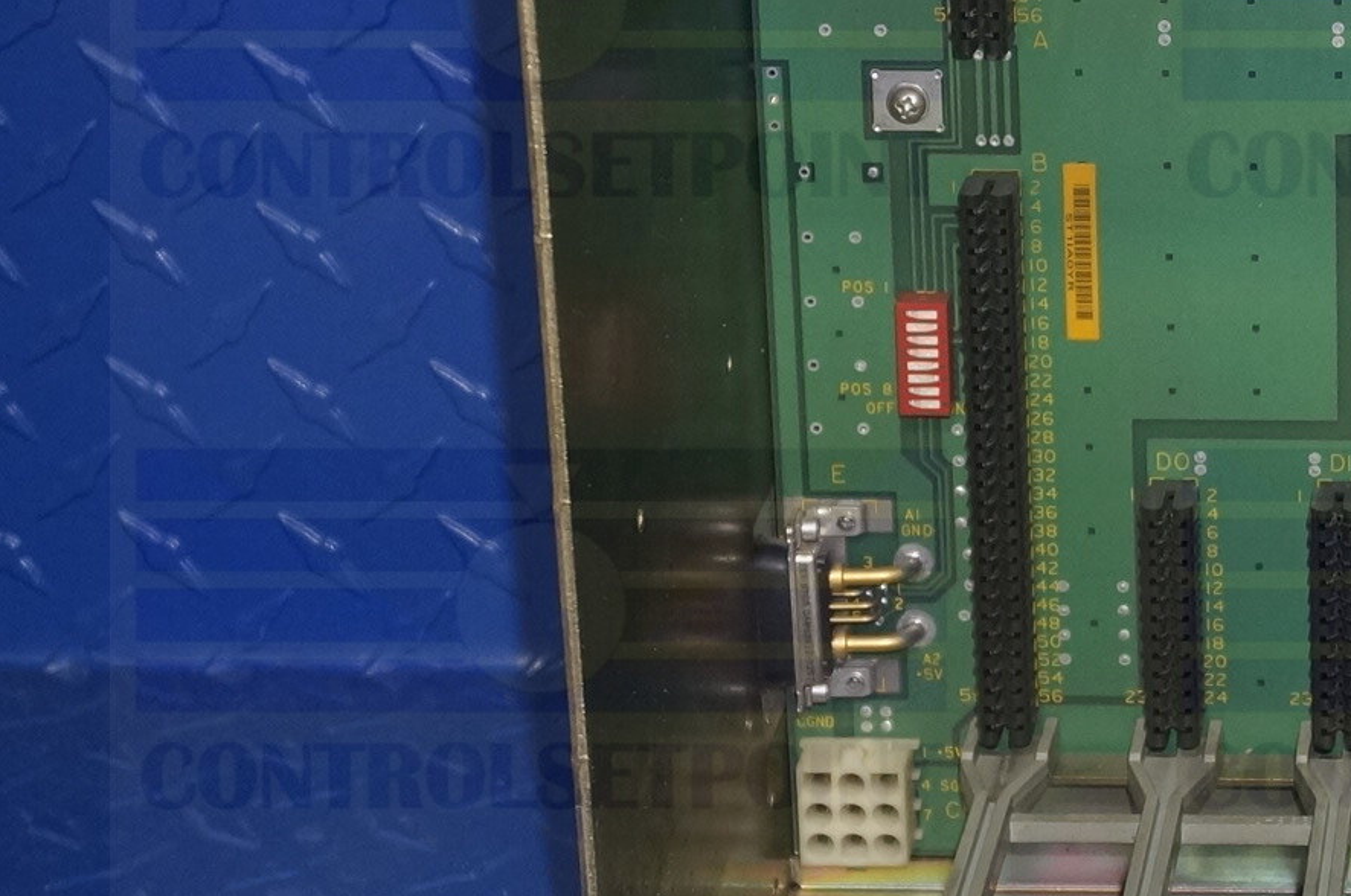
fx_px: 4347
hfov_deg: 17.1
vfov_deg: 11.8
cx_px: 1497
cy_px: 248
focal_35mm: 116
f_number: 4.5
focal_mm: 28
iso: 800
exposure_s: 1/60
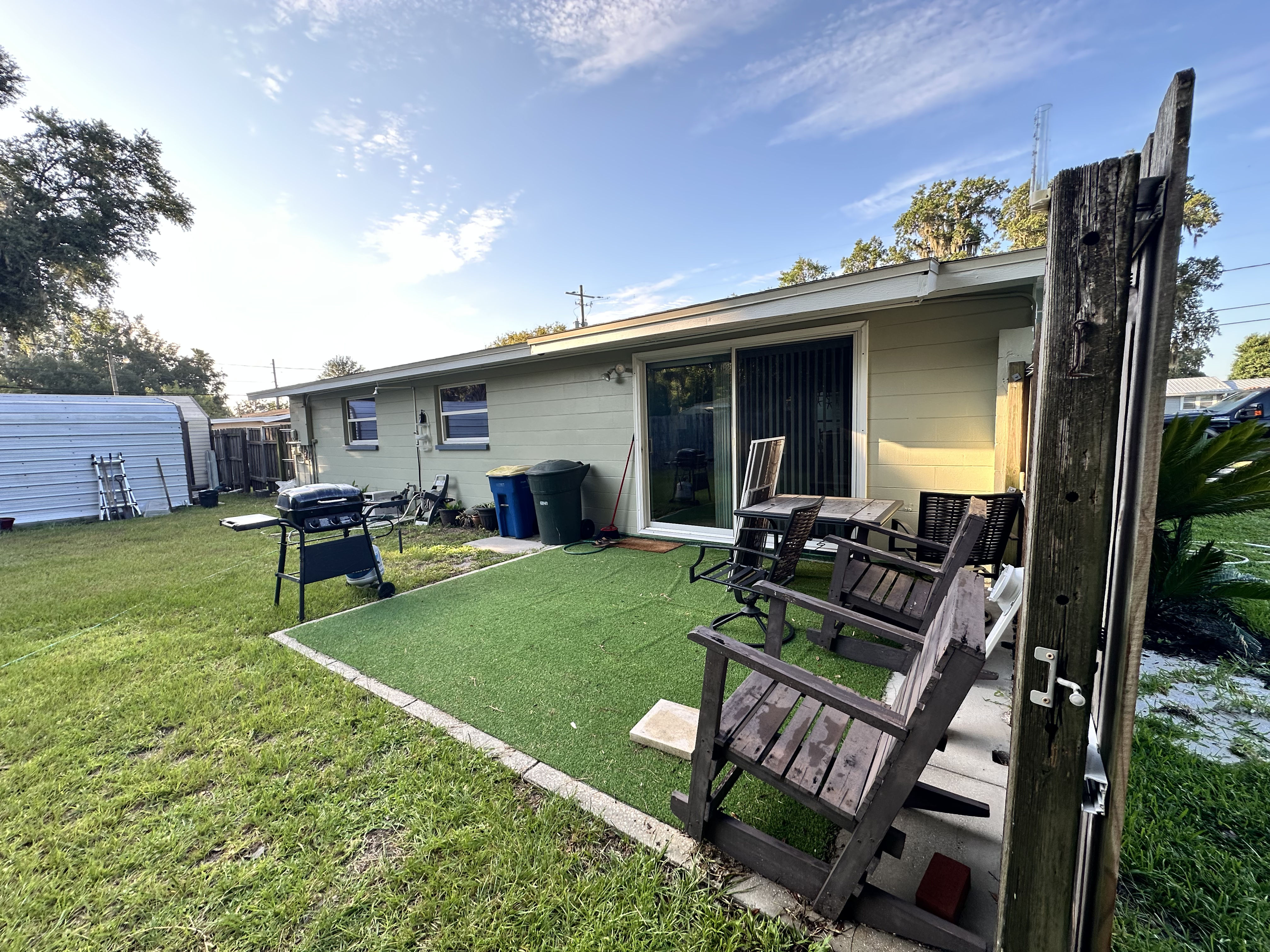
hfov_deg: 102.1
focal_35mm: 14
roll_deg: +0.4
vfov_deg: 85.7
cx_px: 635
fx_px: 514
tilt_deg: -5.4
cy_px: 476
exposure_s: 1/187
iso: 40
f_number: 2.2
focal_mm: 2.22
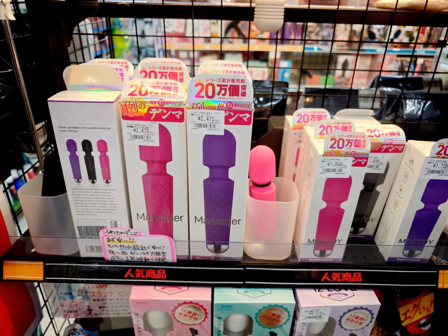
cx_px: 224
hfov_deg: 73.9
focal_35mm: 23
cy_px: 168
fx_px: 298
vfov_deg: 58.9
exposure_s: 1/100
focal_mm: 8.71
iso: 200
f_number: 1.67
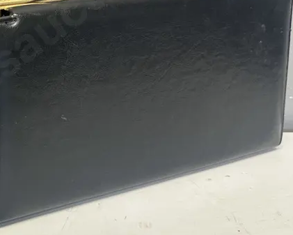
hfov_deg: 30.6
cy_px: 68
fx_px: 494
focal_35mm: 57
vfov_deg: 26.4
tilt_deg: -17.6
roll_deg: +0.1
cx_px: -1
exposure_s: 1/100
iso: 200
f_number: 1.78
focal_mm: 6.86
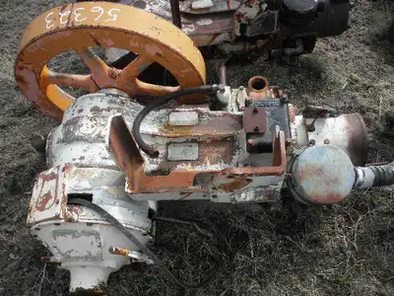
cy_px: 148
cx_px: 197
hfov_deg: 52.6
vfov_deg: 40.7
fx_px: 398
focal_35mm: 35
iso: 64
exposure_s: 1/500
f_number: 3.2
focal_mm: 6.1
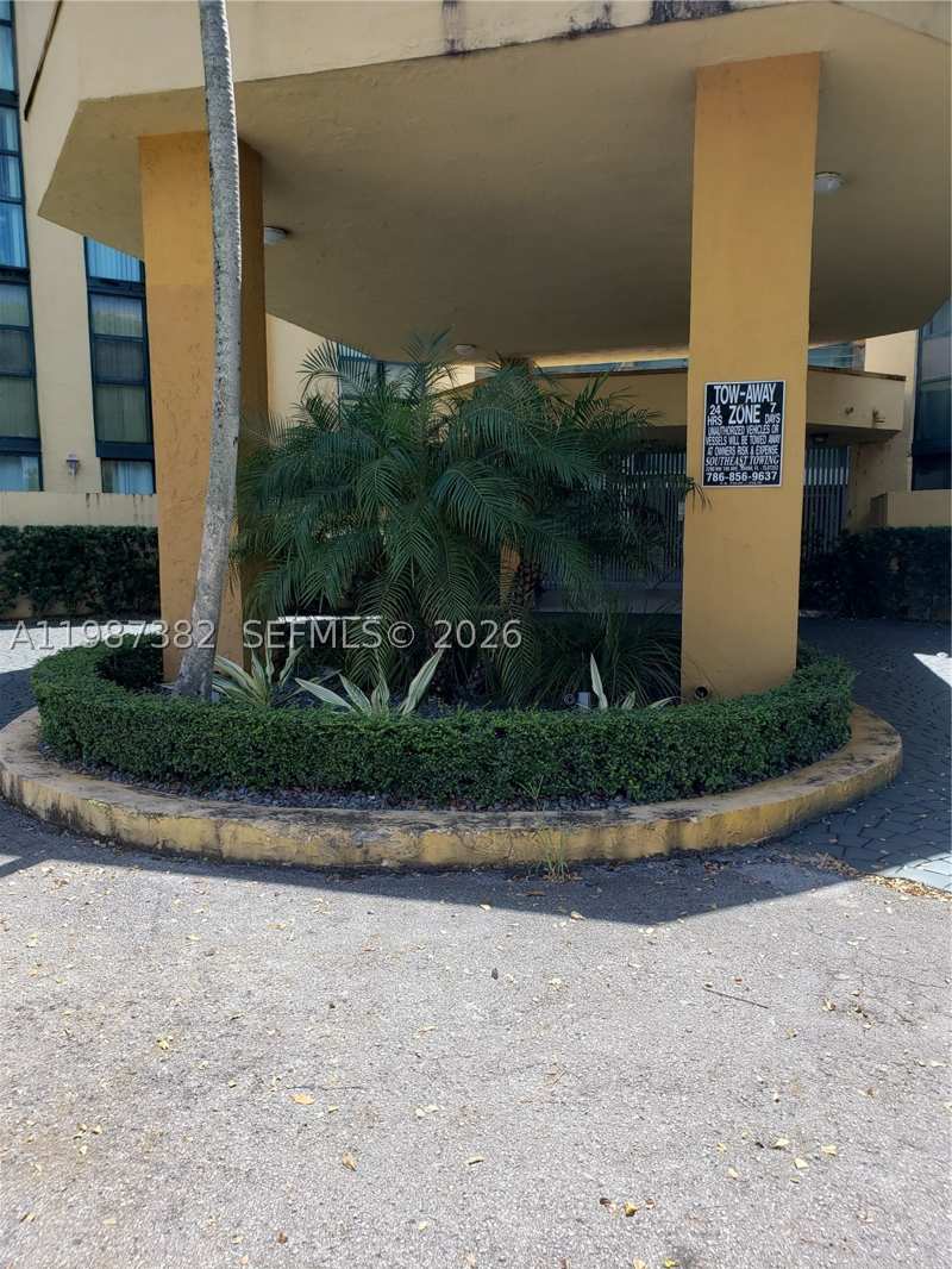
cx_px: 476
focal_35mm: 26
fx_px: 953
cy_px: 634
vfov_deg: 67.3
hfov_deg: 53.1
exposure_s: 1/495
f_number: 2.4
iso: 50
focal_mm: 4.3
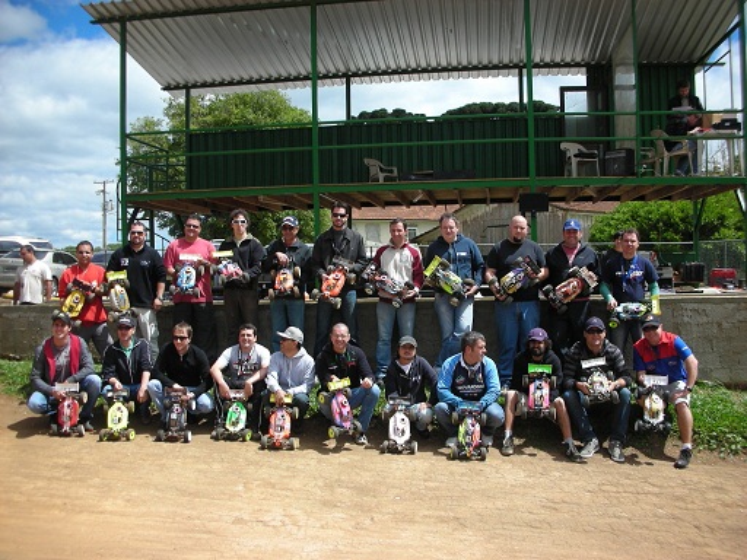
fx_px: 755
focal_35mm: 35
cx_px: 374
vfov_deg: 40.7
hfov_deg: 52.6
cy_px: 280
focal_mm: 5.8
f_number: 8.5
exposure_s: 1/82
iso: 50
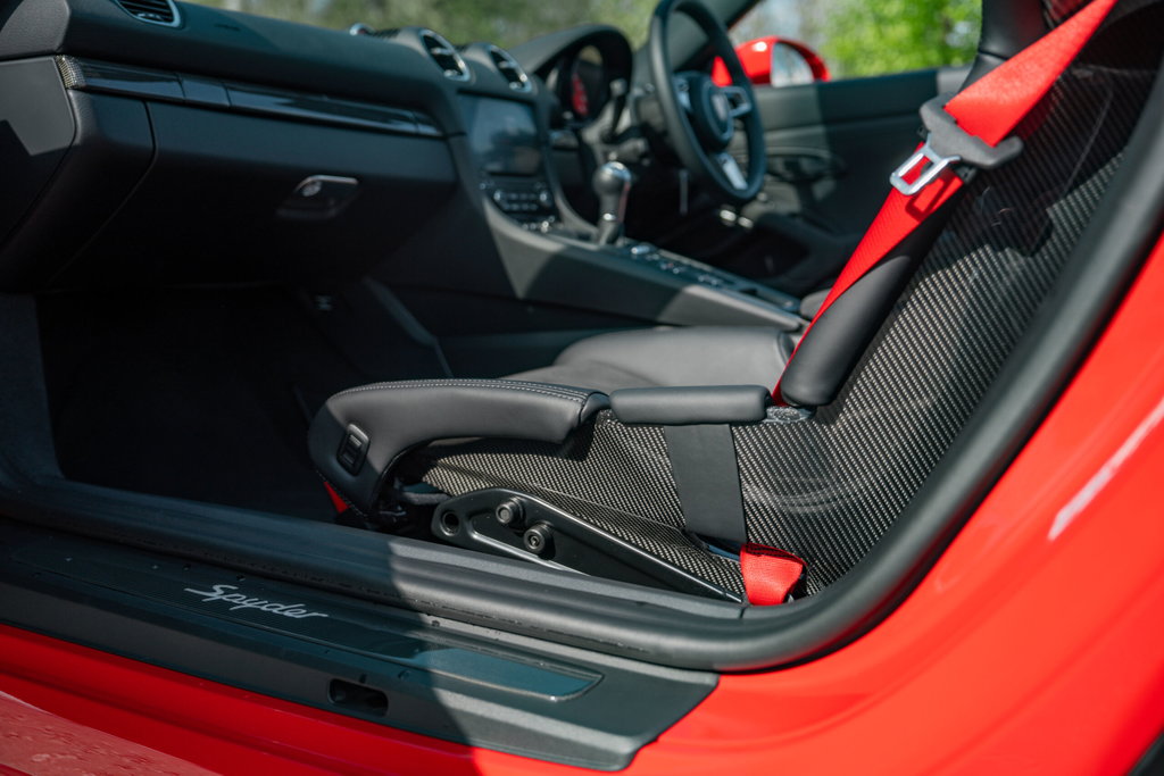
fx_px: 1035
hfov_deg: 58.7
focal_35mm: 32
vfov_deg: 41.1
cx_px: 582
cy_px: 388
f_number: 2.8
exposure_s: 1/500
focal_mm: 32
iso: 125
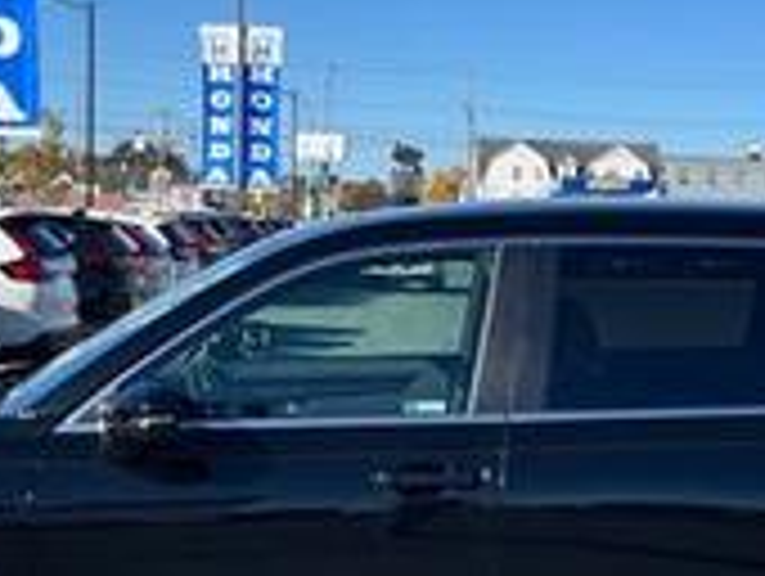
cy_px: 585
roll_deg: -3.2
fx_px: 1704
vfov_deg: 18.6
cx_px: 414
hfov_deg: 25.3
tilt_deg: -11.7
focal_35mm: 77
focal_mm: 5.1
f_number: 1.6
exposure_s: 1/2410
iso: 50
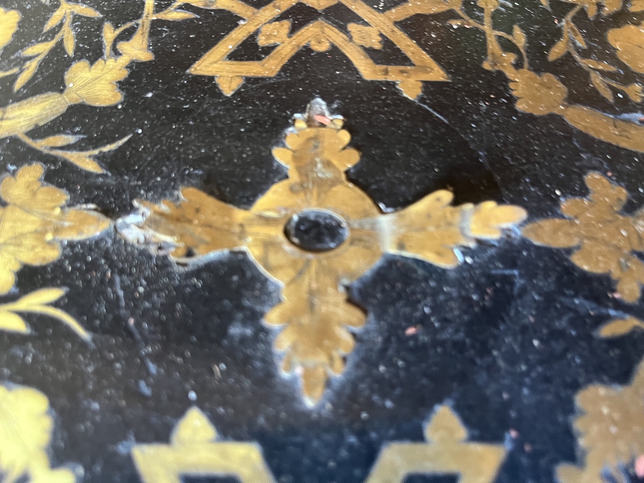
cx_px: 322
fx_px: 484
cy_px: 242
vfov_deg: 53.1
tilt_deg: -64.9
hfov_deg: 67.3
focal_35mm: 26
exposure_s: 1/40
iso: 640
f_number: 1.6
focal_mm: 5.1
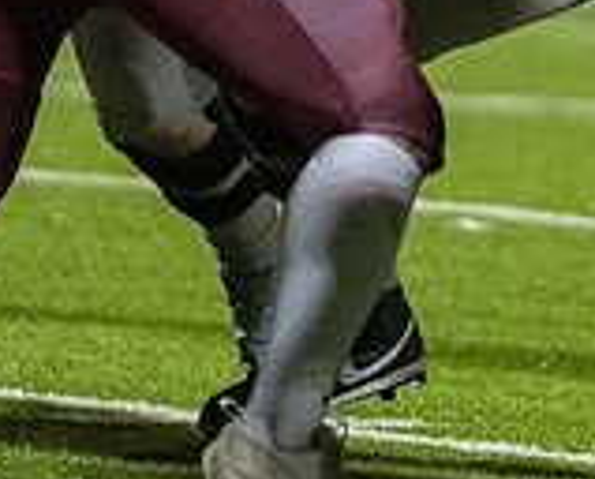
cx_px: 466
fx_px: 19930
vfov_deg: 1.4
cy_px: -125
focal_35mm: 1129
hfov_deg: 1.7
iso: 6400
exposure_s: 1/1250
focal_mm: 200
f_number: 2.8
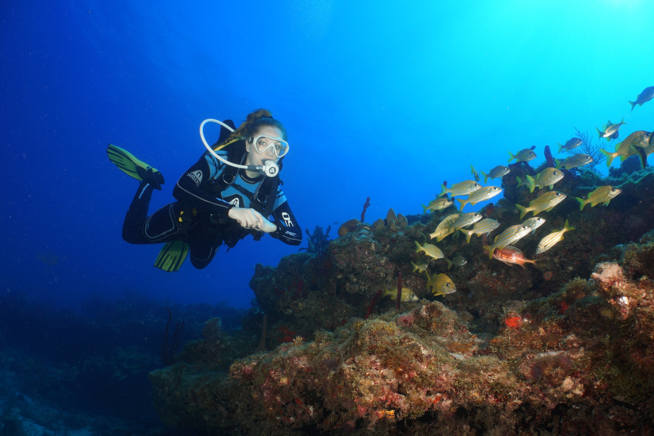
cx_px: 327
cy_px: 218
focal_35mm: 32
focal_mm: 21
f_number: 9
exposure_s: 1/125
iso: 100
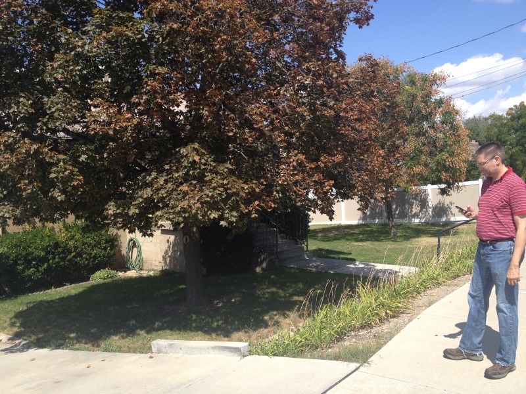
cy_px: 197
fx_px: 532
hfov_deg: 52.6
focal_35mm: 35
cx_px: 263
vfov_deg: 40.7
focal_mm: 4.28
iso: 50
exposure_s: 1/1175
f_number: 2.4
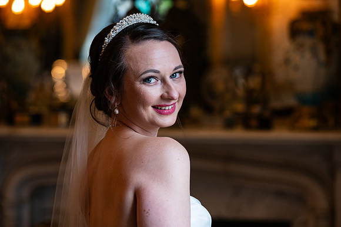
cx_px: 170
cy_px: 114
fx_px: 1184
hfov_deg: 16.4
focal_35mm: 125
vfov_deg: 11.0
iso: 400
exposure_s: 1/160
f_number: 3.5
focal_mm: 125
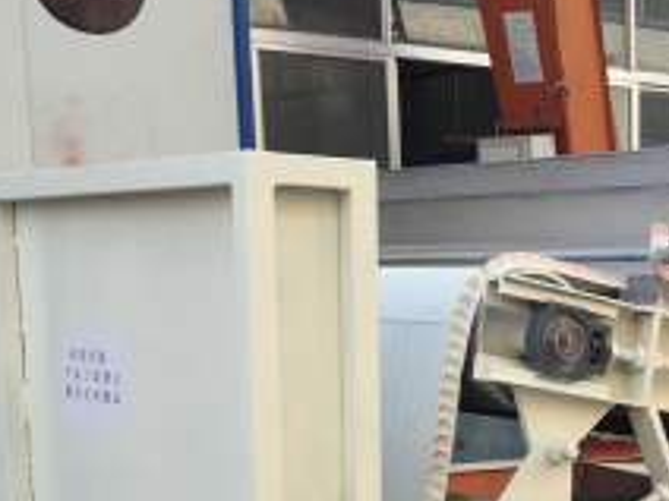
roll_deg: -0.1
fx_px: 1585
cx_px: 678
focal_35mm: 82
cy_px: 608
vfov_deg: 17.1
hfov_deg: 22.8
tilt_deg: -11.2
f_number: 2.2
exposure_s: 1/465
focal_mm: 4.15
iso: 32
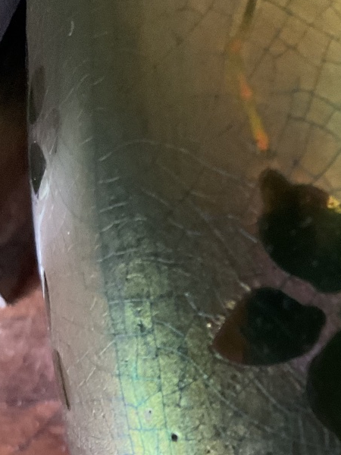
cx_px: 315
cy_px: 425
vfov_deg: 31.4
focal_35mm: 58
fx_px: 762
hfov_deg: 24.4
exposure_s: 1/30
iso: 320
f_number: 1.8
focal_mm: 3
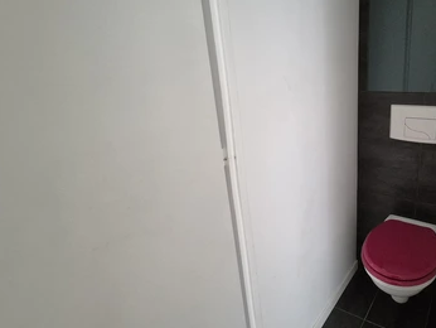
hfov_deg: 75.5
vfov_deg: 65.9
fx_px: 252
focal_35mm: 20
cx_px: 330
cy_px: 146
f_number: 2.2
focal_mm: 2.2
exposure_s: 1/33
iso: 1250
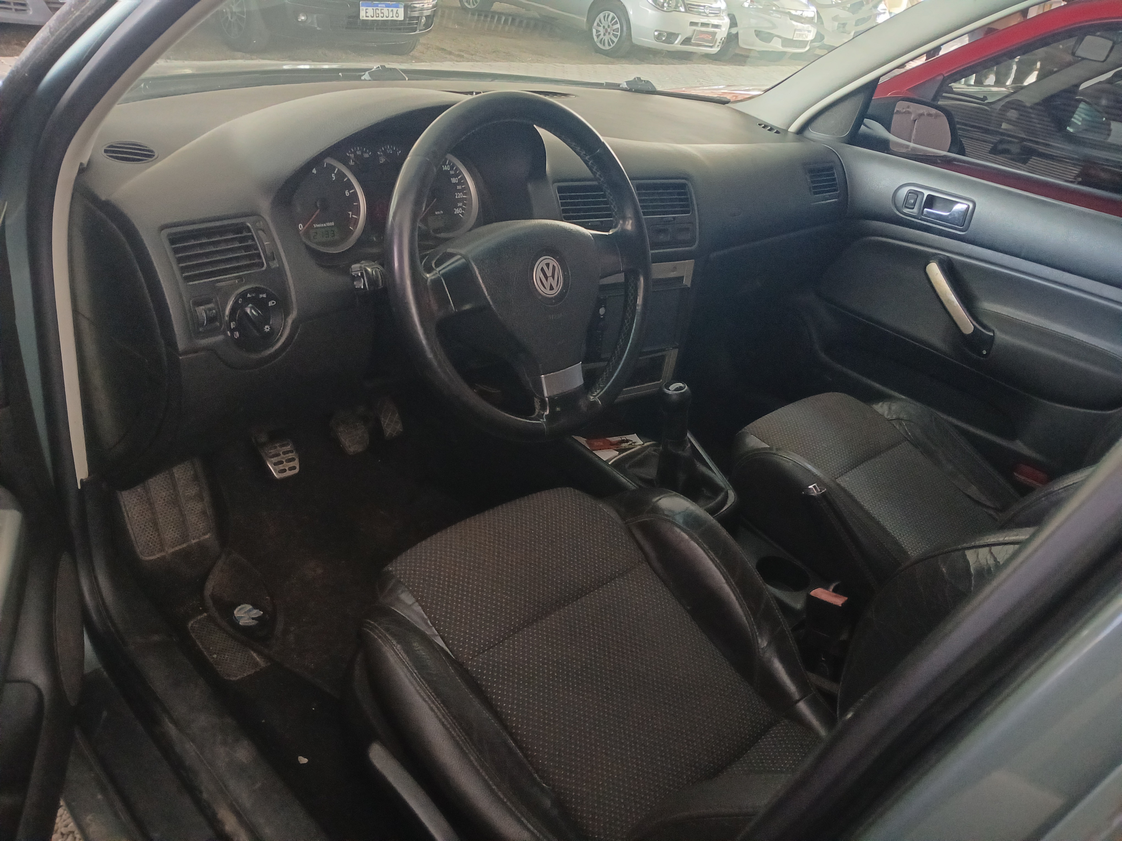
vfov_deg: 53.1
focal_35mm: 26
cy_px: 420
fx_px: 843
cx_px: 561
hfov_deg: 67.3
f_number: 1.8
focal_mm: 3.98
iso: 800
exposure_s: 1/17.1
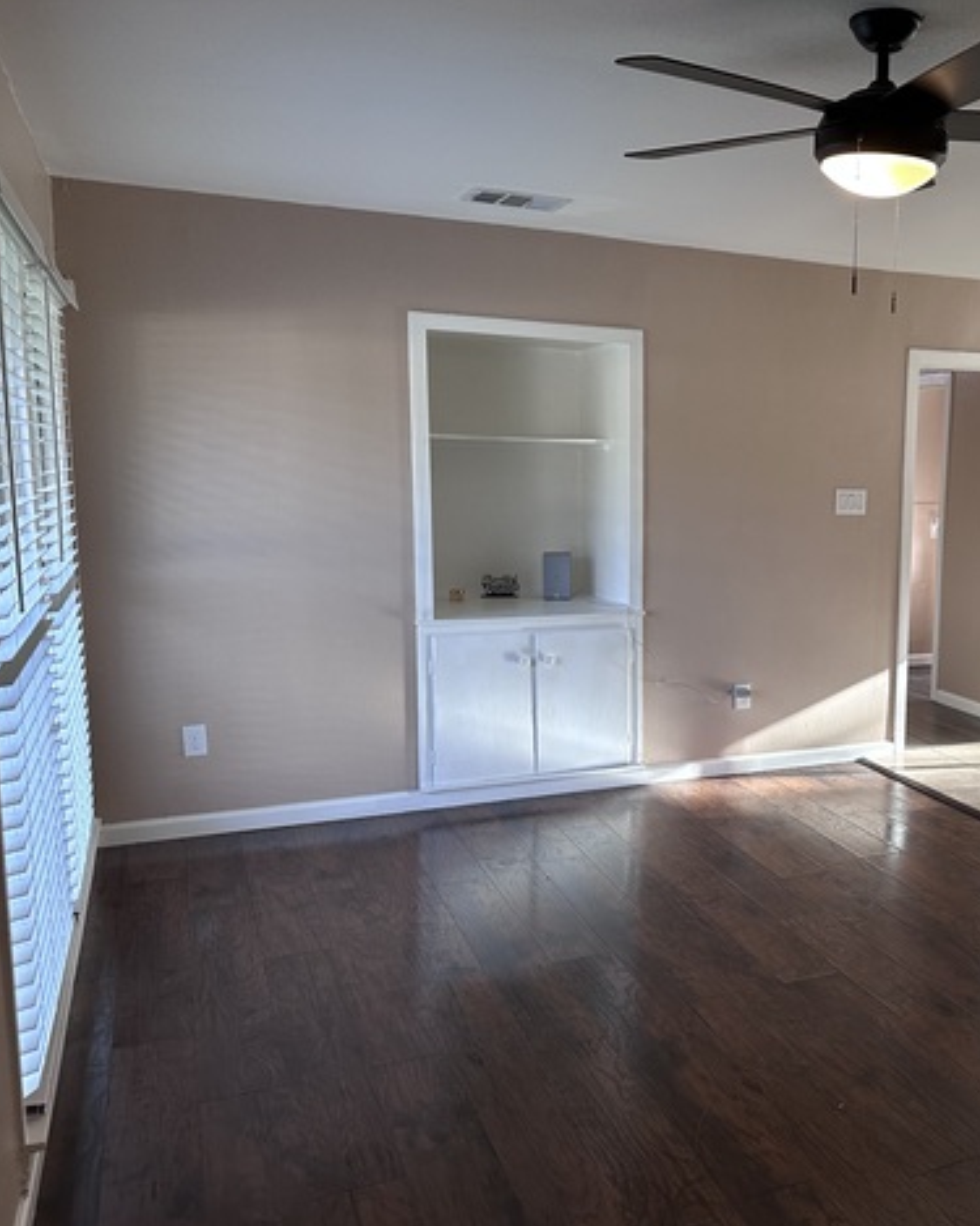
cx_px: 784
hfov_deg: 43.6
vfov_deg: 55.7
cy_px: 620
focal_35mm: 32
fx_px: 1161
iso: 160
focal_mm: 6.86
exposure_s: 1/120
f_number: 1.78
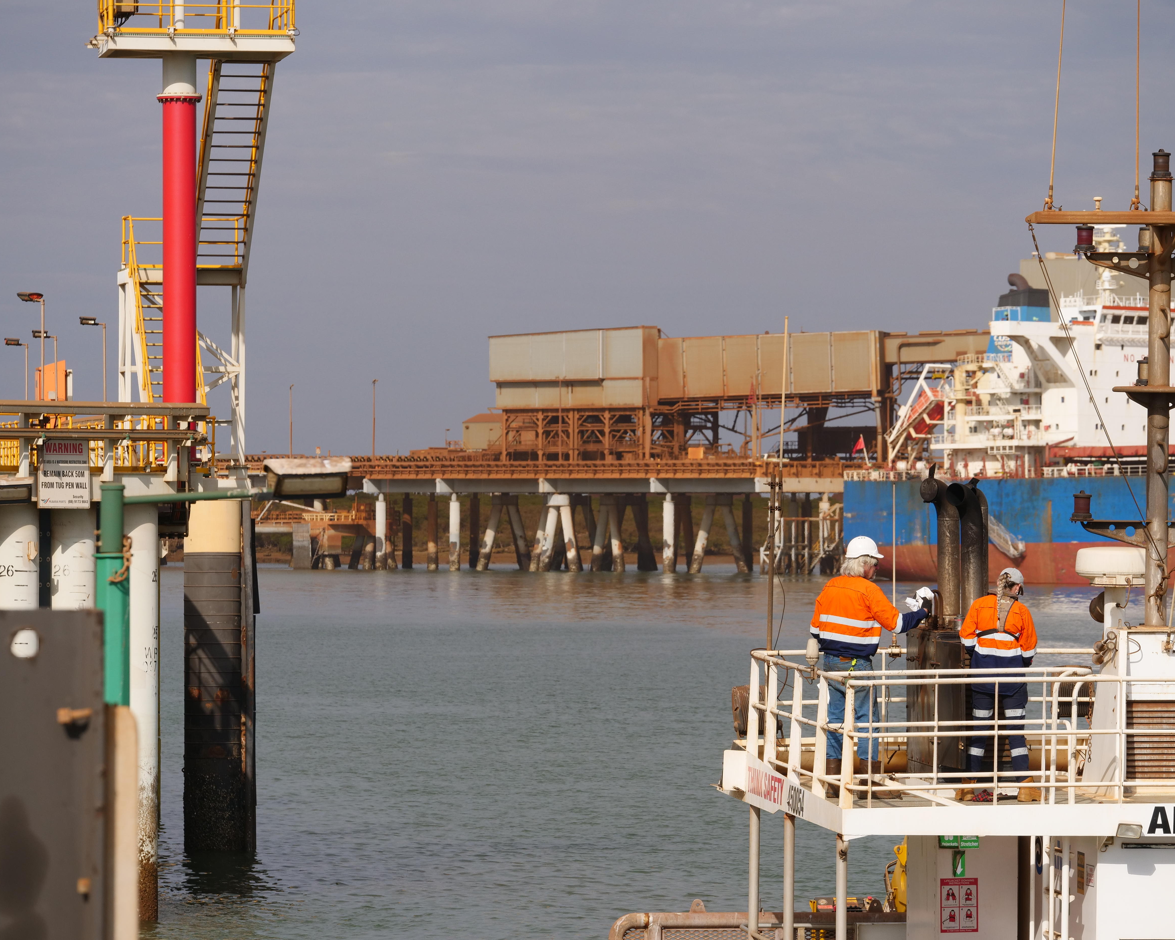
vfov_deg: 7.4
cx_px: 626
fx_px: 7268
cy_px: 469
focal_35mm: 209
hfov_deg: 9.2
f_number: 5.6
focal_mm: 100
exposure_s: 1/1600
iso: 200
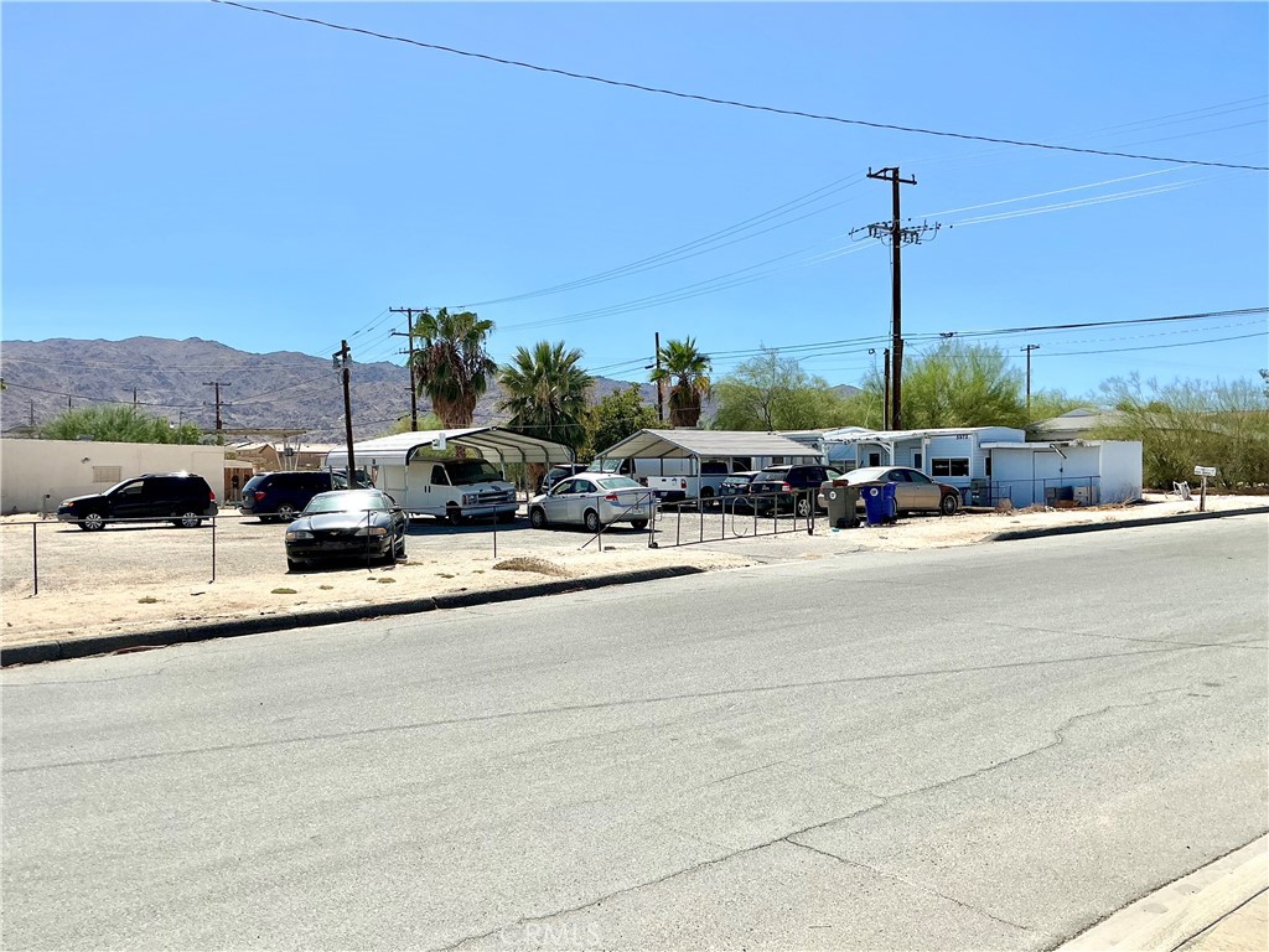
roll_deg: +1.5
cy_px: 476
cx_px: 634
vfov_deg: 48.2
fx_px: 1063
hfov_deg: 61.7
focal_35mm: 29
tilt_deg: +1.2
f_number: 1.8
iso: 25
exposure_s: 1/3788
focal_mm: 3
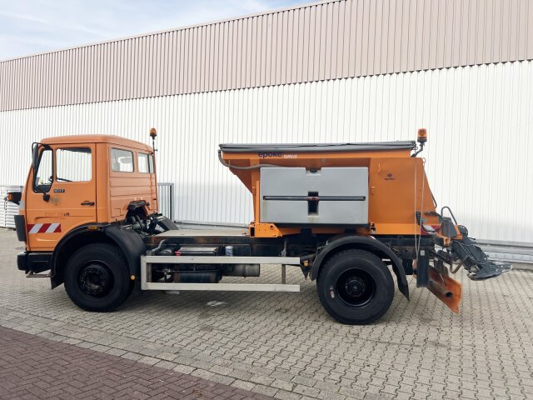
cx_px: 266
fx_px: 400
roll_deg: -2.2
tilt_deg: +1.1
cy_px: 200
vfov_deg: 53.1
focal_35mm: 26
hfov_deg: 67.3
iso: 50
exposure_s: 1/3356
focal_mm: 5.7
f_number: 1.5
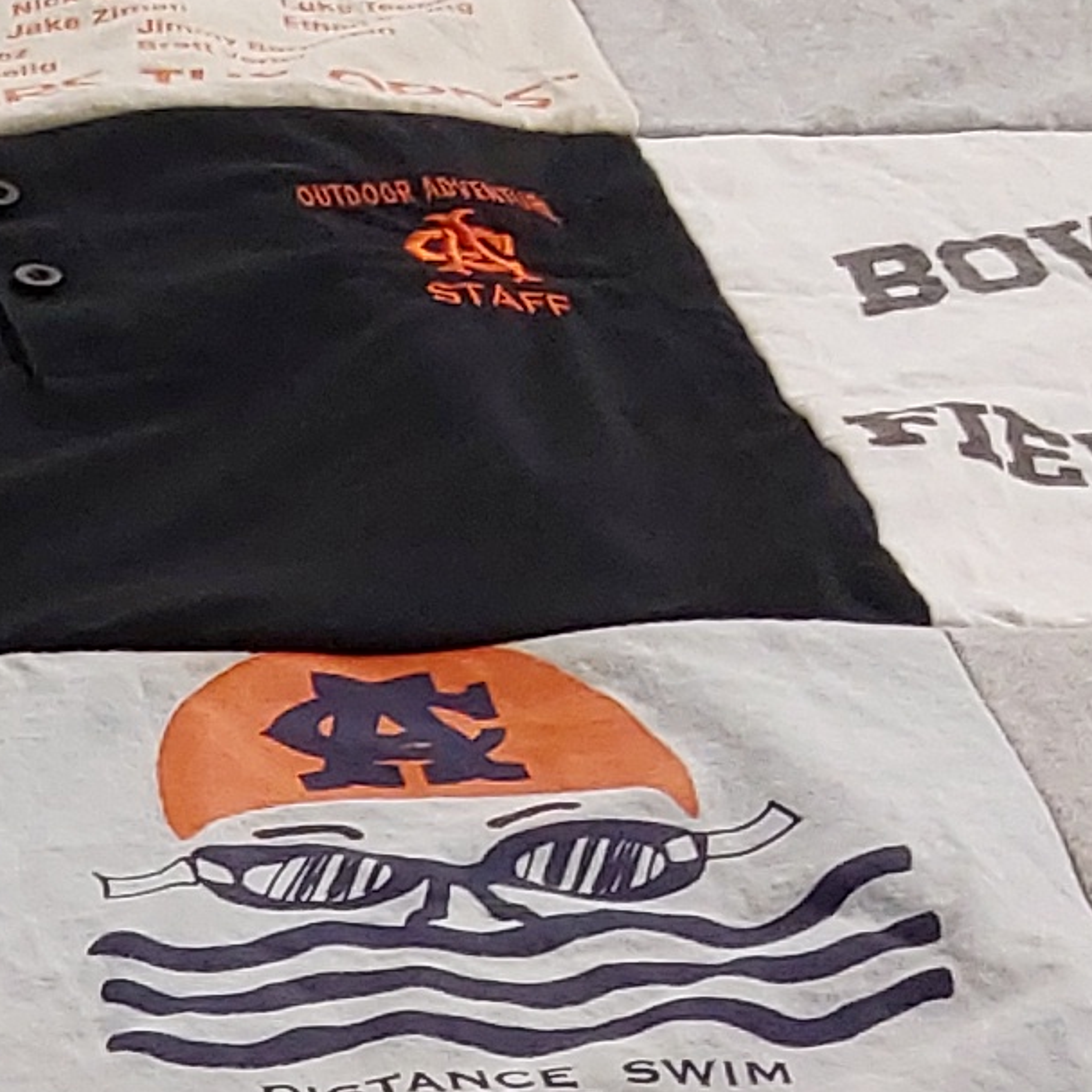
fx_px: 4747
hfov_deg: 11.9
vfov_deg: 12.3
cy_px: 1761
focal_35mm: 133
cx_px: -959
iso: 80
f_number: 1.9
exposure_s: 1/60
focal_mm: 2.91
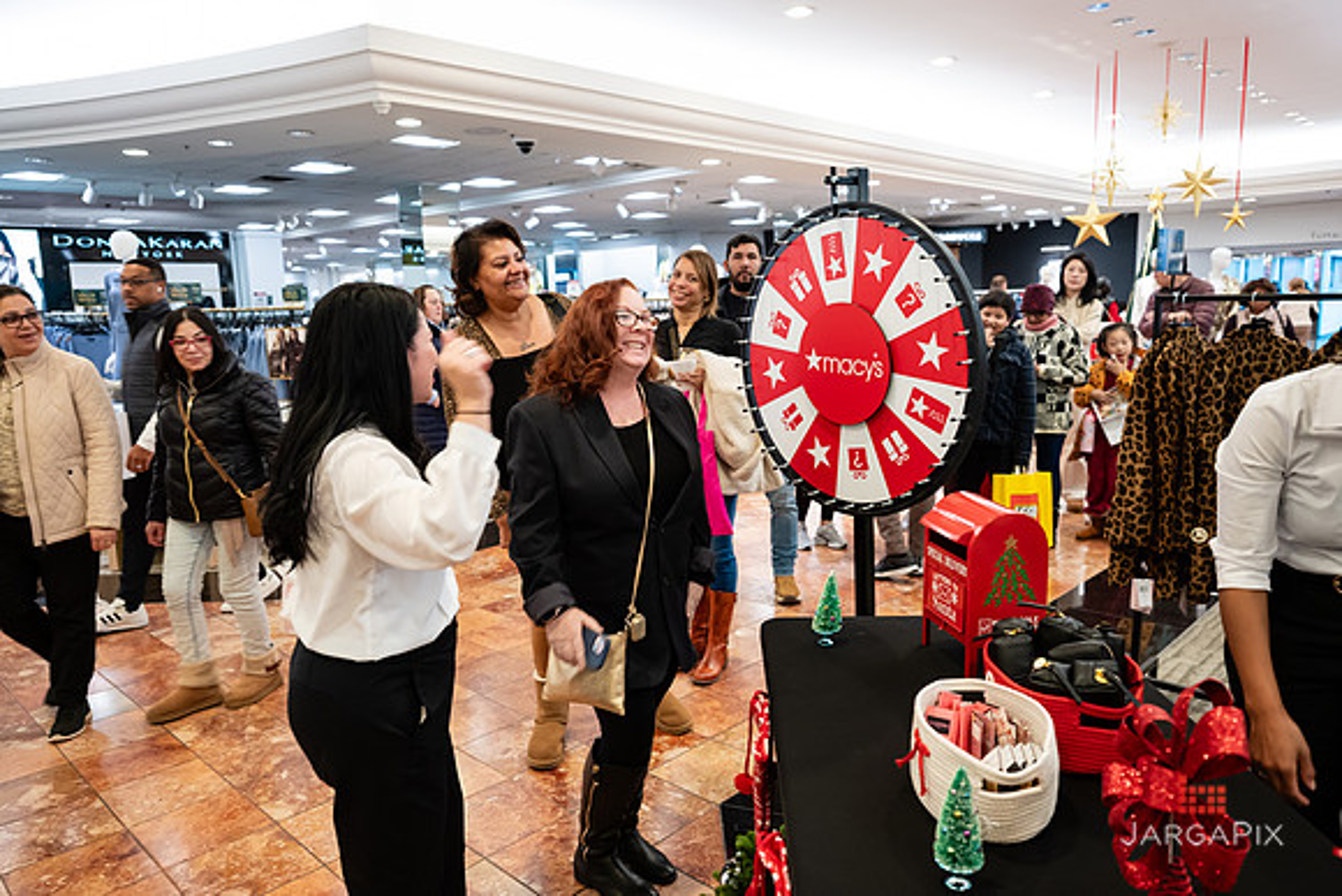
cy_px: 448
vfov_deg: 51.8
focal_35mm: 25
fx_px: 922
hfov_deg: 72.1
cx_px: 671
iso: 1000
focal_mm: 24
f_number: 3.2
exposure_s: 1/125
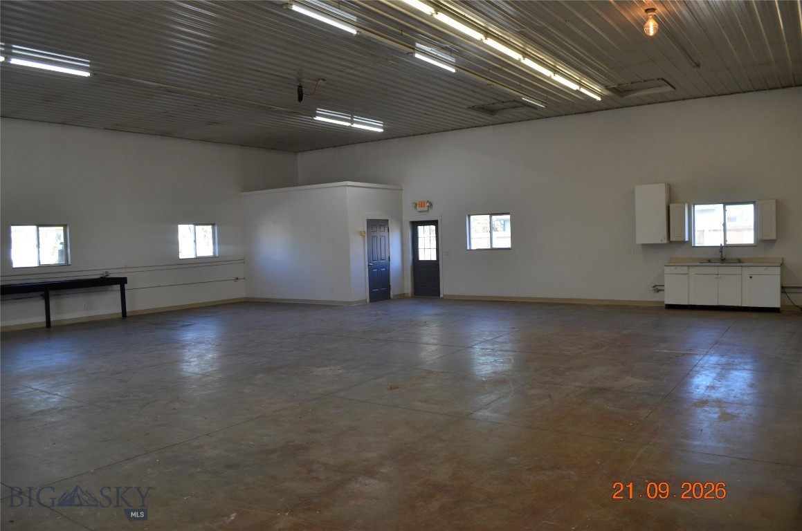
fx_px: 600
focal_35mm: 27
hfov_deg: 67.5
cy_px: 266
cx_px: 401
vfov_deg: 47.7
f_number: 5
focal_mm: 18
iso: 400
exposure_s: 1/100
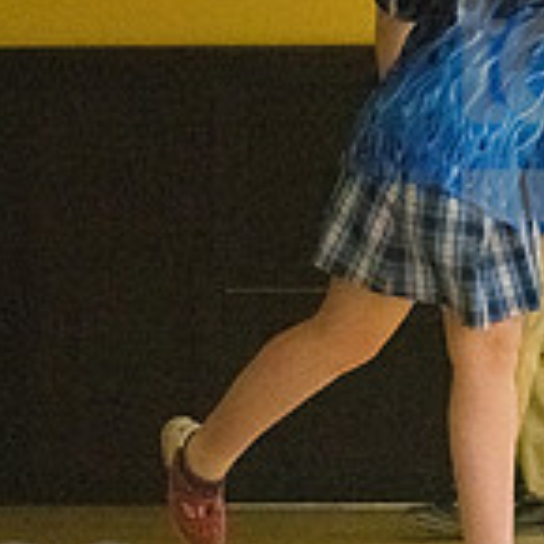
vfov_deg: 5.6
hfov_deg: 5.6
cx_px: 578
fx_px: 5547
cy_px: 122
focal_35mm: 312
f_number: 4.5
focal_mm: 92
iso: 10000
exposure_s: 1/1000
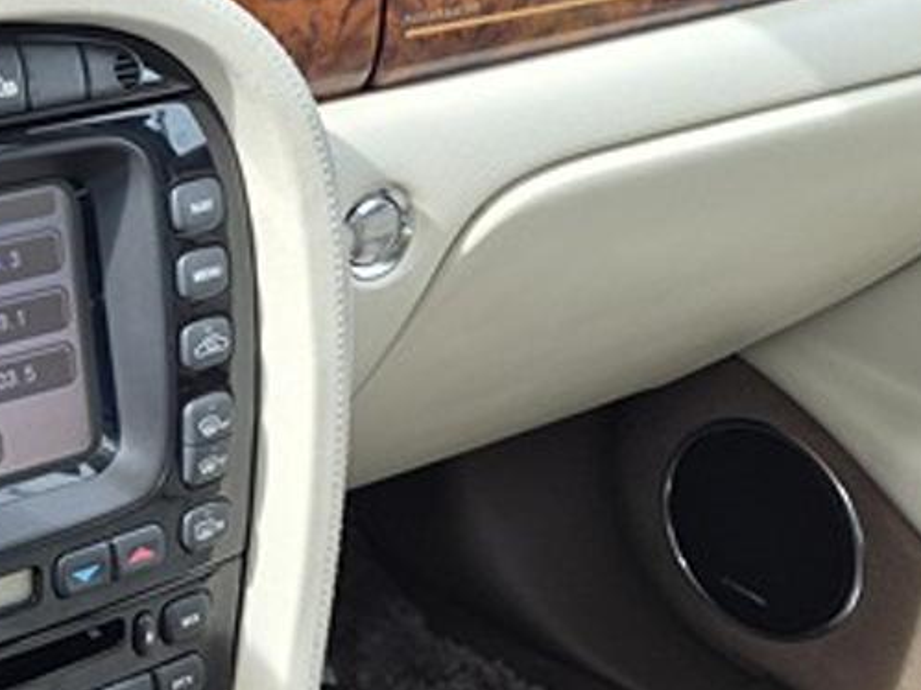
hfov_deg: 29.8
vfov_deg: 24.8
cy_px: 365
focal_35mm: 59
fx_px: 1569
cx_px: -57
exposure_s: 1/696
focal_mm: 5.4
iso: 80
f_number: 1.8
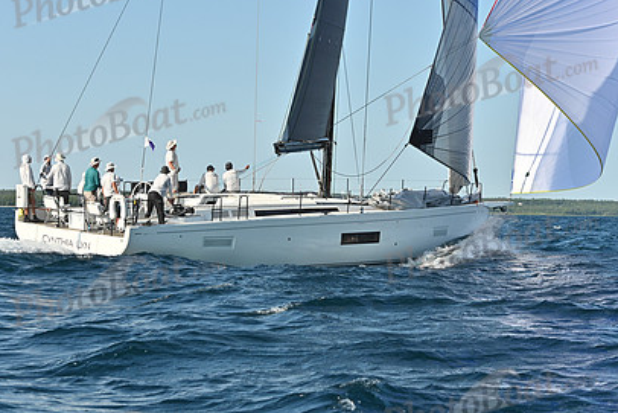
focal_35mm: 100
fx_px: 1717
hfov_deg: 20.4
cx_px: 306
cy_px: 187
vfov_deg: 13.7
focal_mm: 70
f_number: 6.3
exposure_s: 1/1600
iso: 320
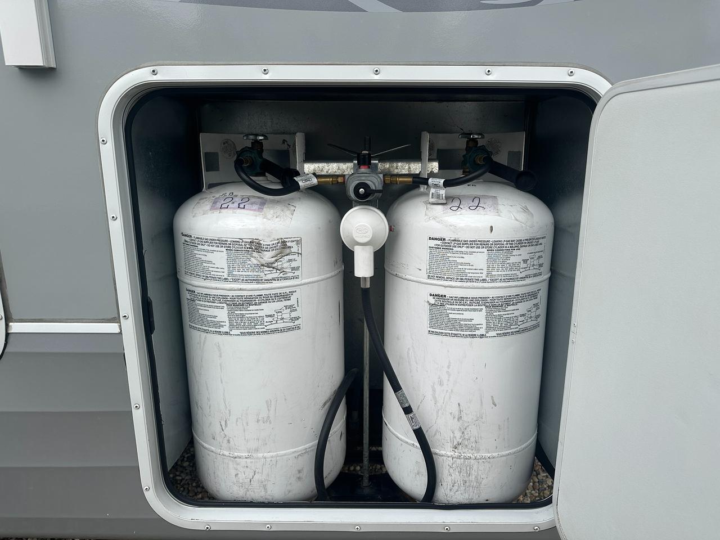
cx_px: 360
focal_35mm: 24
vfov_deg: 56.8
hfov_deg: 71.6
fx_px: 499
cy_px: 270
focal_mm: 6.86
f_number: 1.78
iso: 80
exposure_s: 1/5263
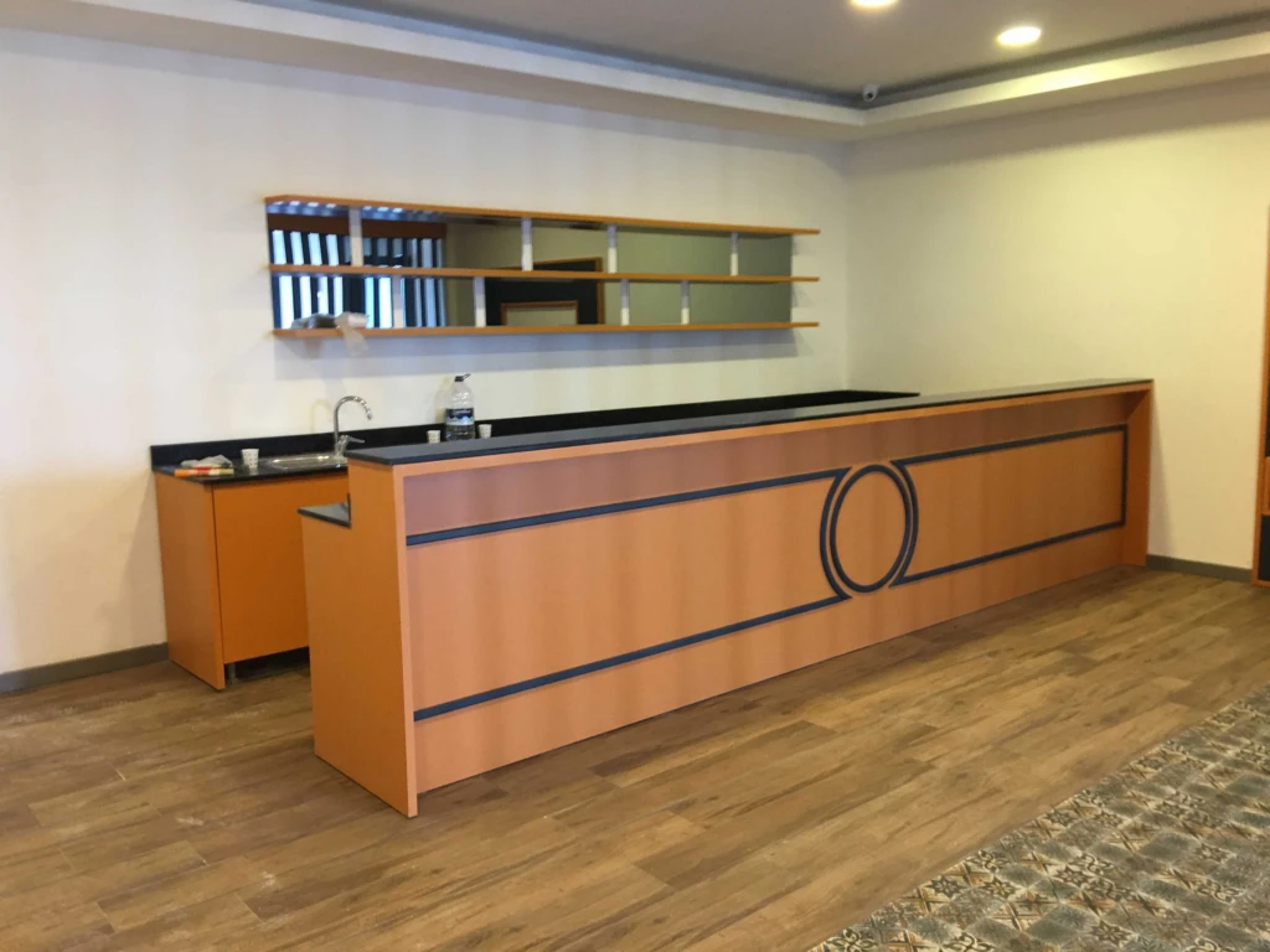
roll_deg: +0.3
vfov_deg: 48.2
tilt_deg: -6.5
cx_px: 635
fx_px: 1064
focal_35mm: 29
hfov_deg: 61.7
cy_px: 476
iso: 64
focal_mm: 4.15
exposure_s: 1/17
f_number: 2.2
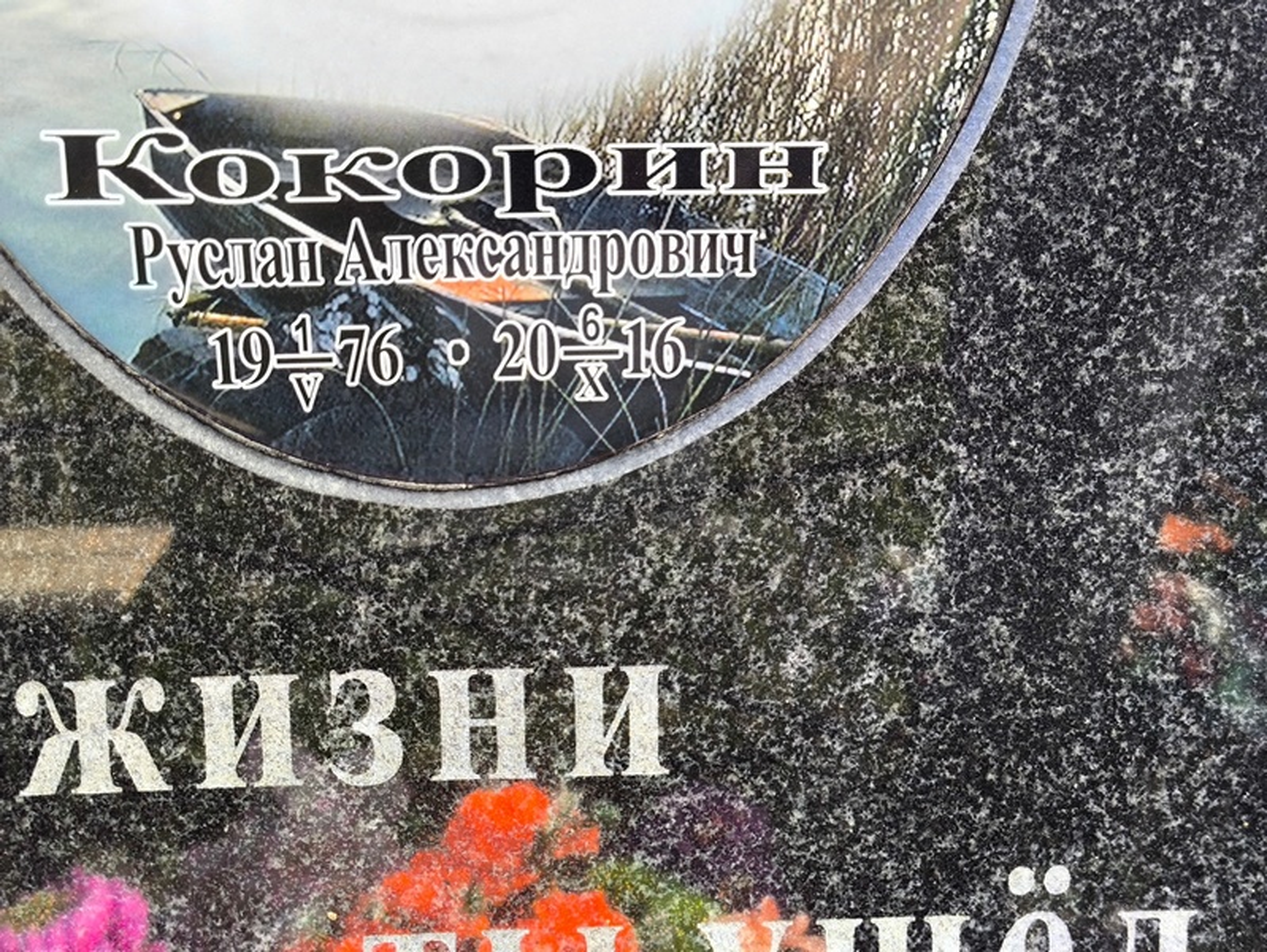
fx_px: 1831
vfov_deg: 29.1
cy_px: 476
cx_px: 634
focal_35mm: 50
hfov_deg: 38.2
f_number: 1.7
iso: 50
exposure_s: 1/156
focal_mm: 4.71
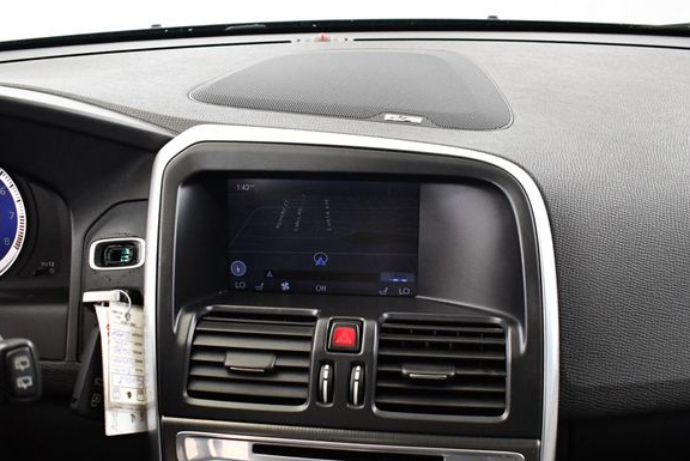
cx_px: 340
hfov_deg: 48.4
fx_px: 767
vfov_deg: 33.4
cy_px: 255
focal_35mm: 40
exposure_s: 1/100
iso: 3200
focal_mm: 18
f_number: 3.5
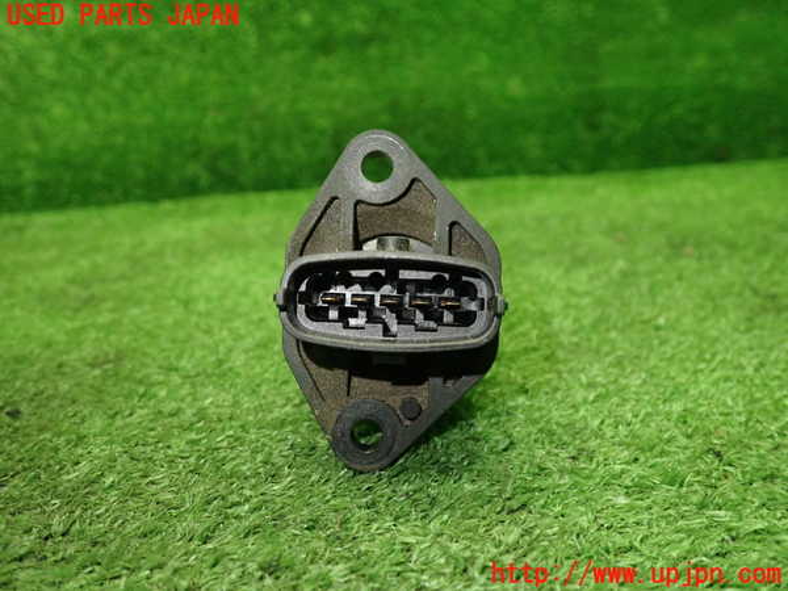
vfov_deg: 46.8
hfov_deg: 60.0
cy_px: 296
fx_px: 683
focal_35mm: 30
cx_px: 394
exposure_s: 1/125
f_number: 2.3
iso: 640
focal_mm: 5.5
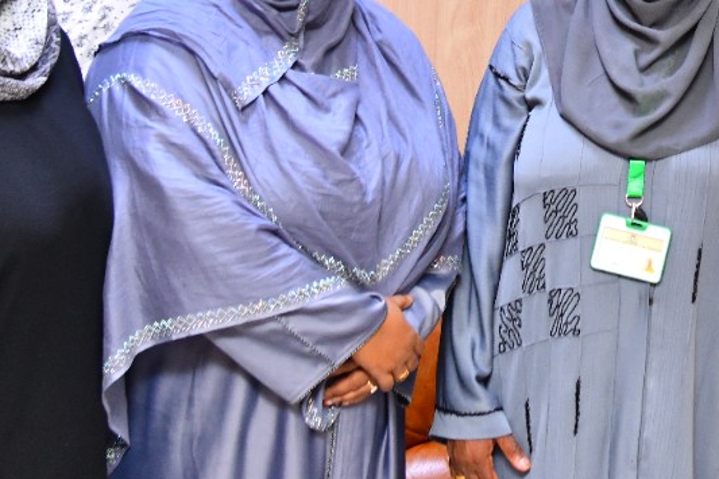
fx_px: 2036
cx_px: 751
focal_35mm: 102
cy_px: -4
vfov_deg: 13.2
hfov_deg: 19.3
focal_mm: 34
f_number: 4.5
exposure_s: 1/60
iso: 1000
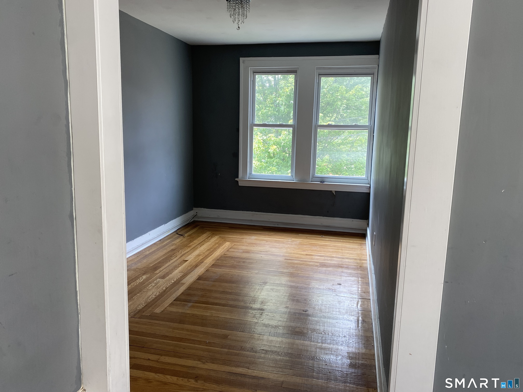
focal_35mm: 26
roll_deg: -1.3
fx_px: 393
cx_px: 262
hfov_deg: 67.3
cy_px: 196
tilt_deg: -9.1
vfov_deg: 53.1
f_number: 1.8
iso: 80
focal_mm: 4.25
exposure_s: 1/122
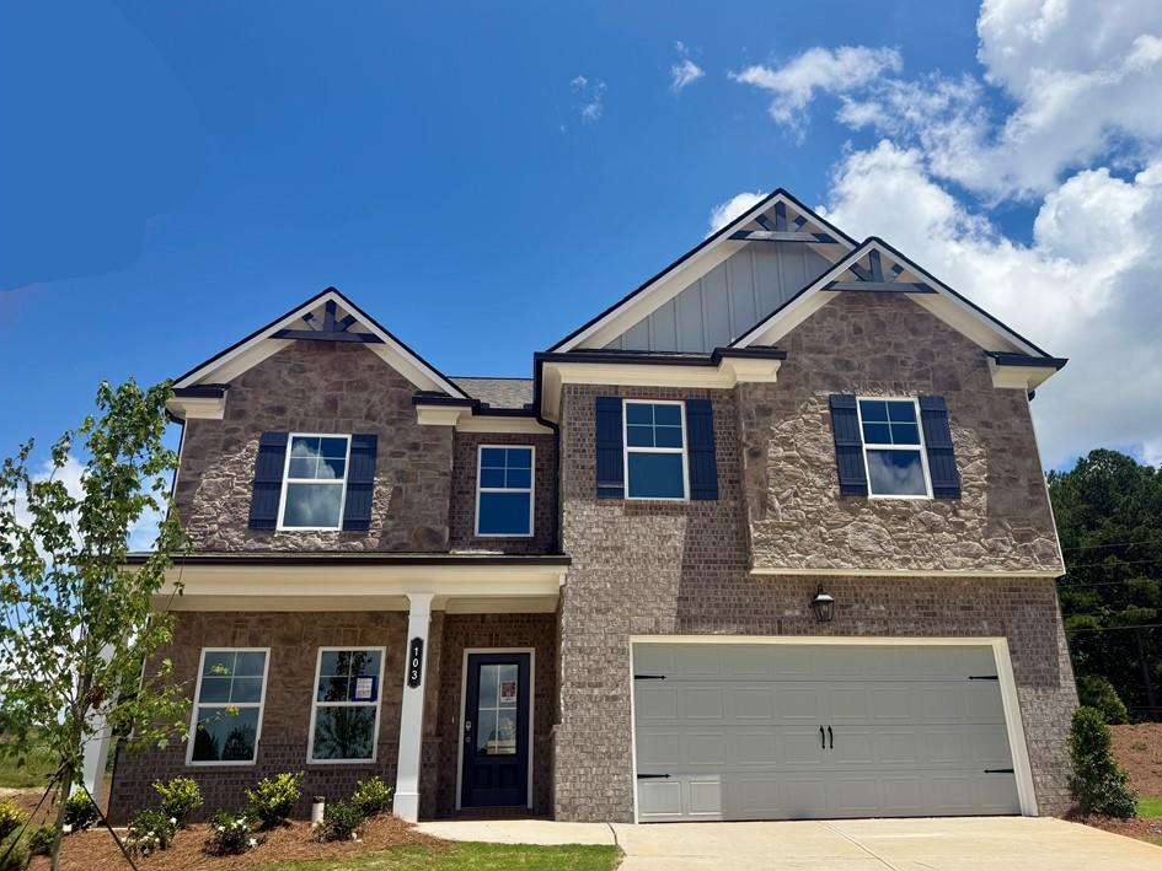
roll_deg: +0.9
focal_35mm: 26
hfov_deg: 67.2
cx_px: 619
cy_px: 450
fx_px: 873
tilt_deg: +20.6
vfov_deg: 53.1
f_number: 1.78
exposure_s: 1/6173
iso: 80
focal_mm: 6.76
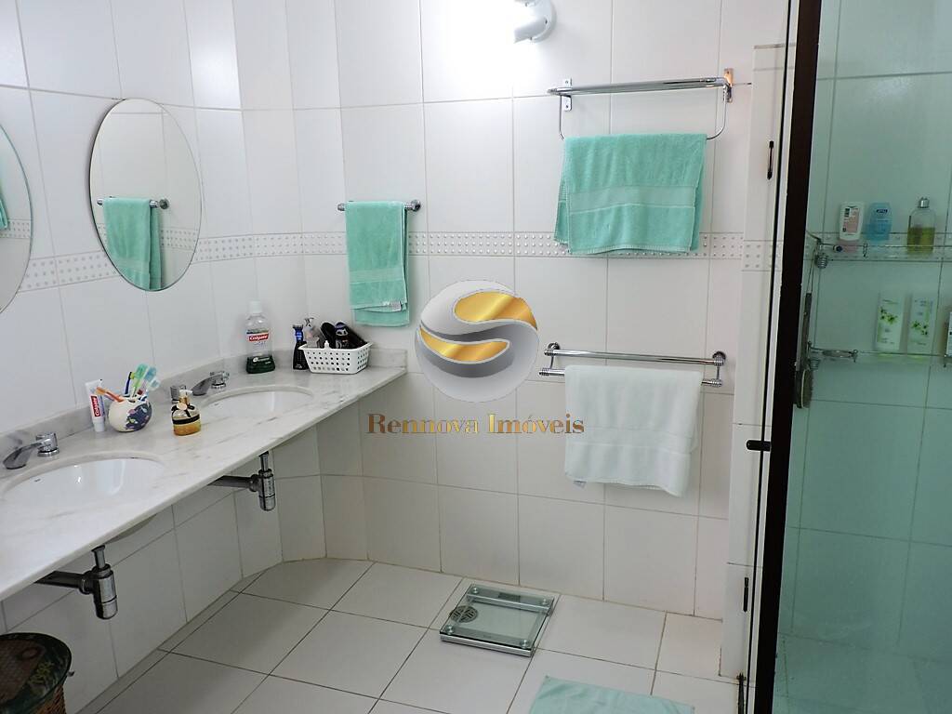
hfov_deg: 63.4
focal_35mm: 28
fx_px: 770
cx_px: 476
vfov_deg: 49.7
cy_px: 357
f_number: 3.1
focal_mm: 5
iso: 100
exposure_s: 1/30
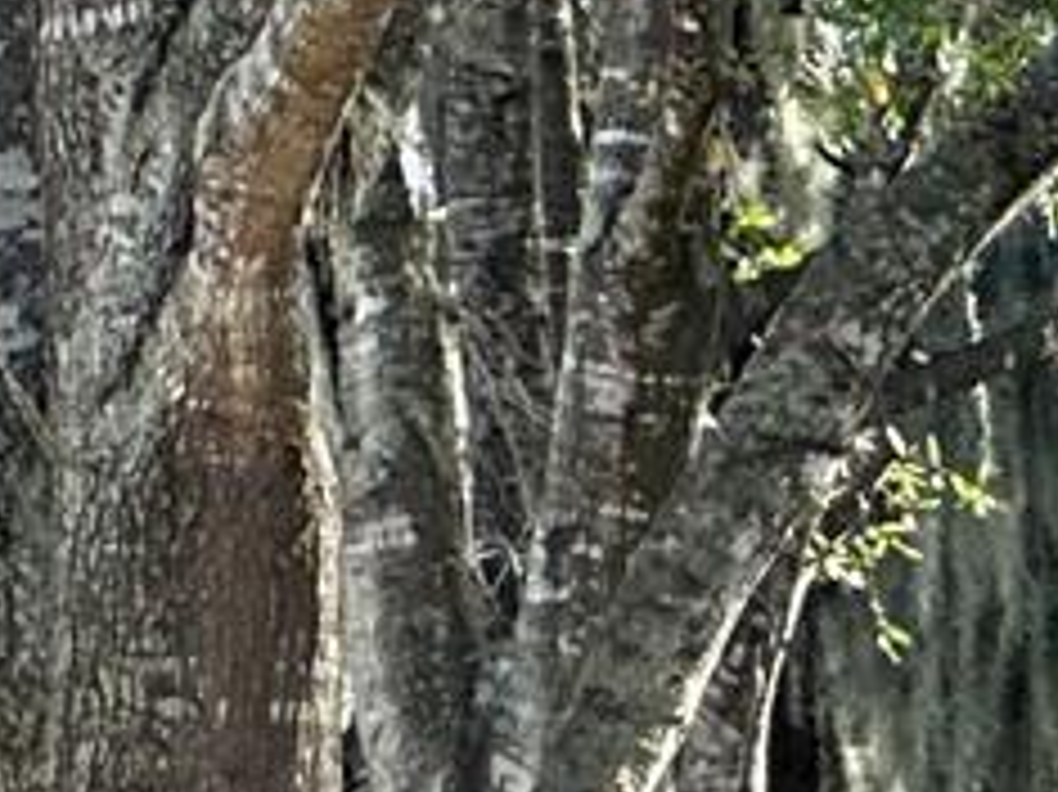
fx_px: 16038
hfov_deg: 3.7
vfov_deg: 2.8
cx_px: 3084
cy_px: 1989
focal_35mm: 525
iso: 40
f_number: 2.8
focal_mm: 9
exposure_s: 1/121
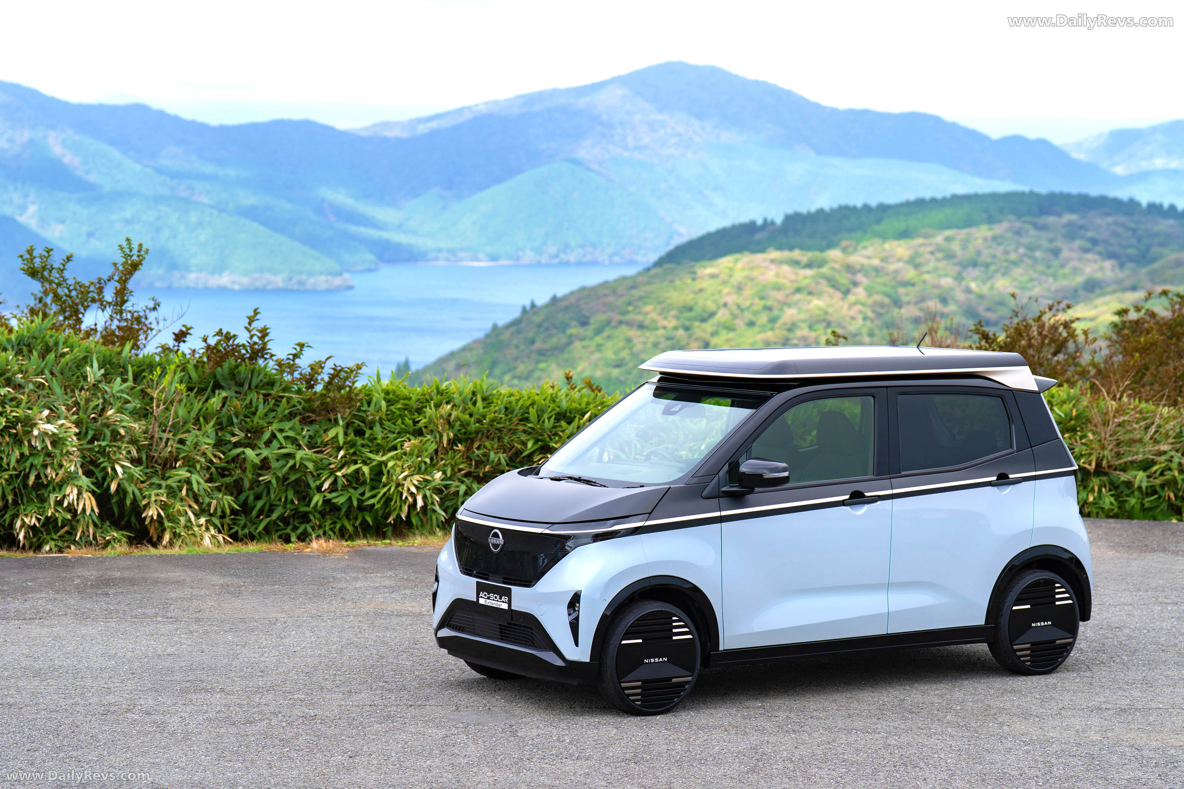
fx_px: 2762
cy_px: 394
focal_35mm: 84
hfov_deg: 24.2
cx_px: 592
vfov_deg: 16.3
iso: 100
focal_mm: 84
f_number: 4
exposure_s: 1/500
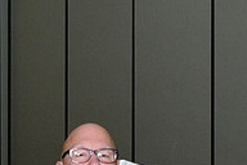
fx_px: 892
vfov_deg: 10.3
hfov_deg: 15.8
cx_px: 98
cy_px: 234
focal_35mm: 130
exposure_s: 1/160
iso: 1600
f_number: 6.4
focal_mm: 28.9
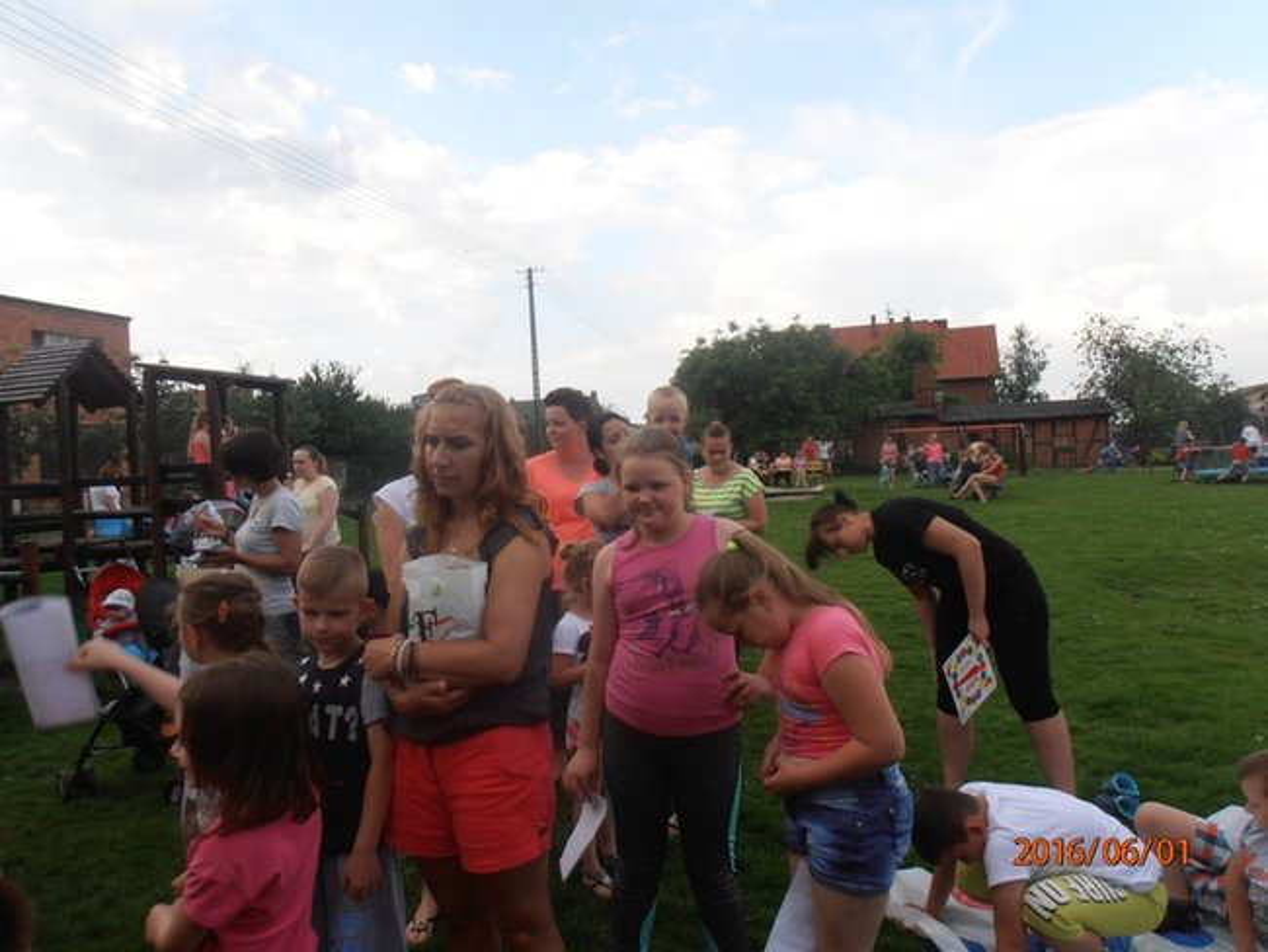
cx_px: 634
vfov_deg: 56.8
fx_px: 879
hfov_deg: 71.6
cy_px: 476
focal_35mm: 24
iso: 80
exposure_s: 1/100
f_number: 7.9
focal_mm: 4.2
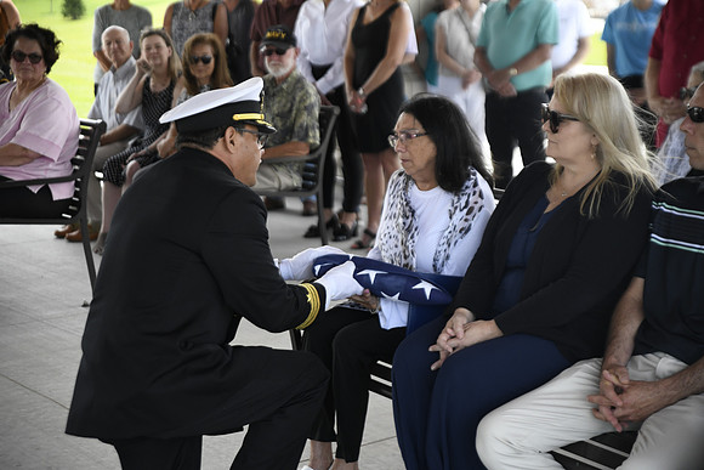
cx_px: 352
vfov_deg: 19.5
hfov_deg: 28.8
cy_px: 235
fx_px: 1369
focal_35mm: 70
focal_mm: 70
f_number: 2.8
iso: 1600
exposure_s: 1/5000
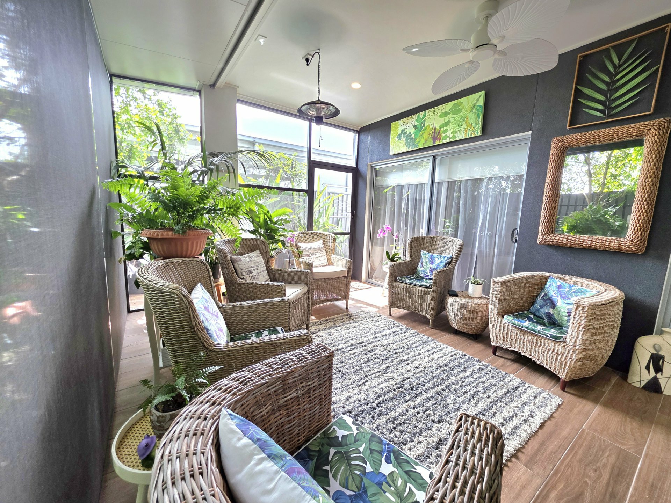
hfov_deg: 106.2
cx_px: 336
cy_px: 252
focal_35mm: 13
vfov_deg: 89.9
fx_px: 252
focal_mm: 2.2
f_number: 1.9
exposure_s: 1/101
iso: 125
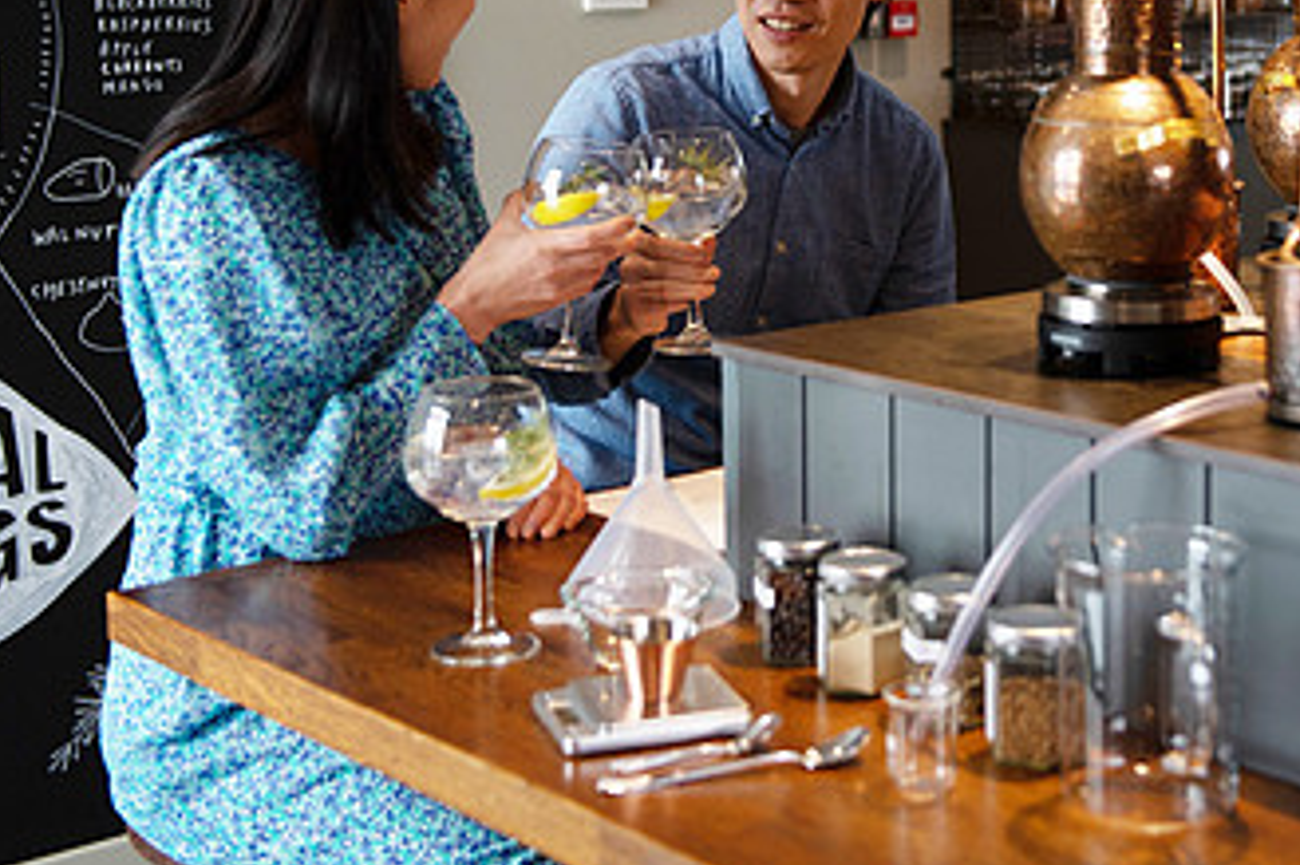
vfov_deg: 20.0
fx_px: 2418
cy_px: 140
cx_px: 877
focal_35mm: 67
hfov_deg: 29.9
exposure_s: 1/250
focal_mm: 38
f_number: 2.8
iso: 400
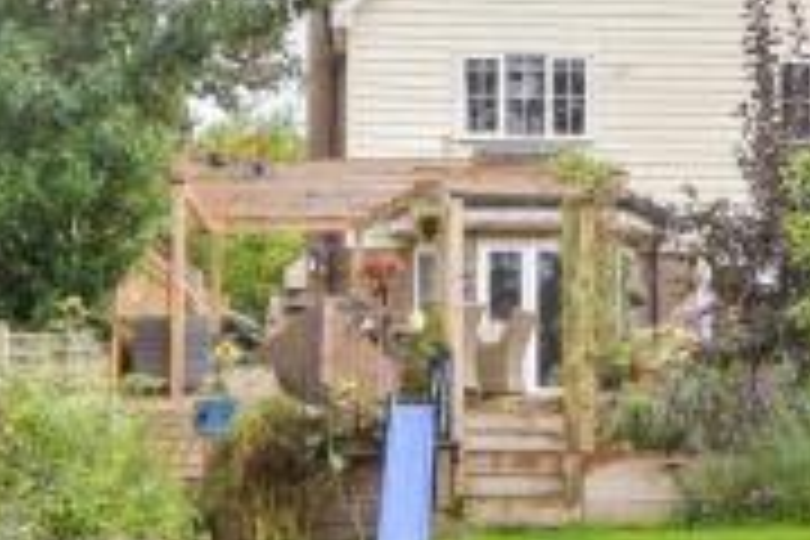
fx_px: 1777
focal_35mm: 79
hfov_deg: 25.3
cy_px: 335
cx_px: 619
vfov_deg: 17.3
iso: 160
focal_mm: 20
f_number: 8
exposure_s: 1/125
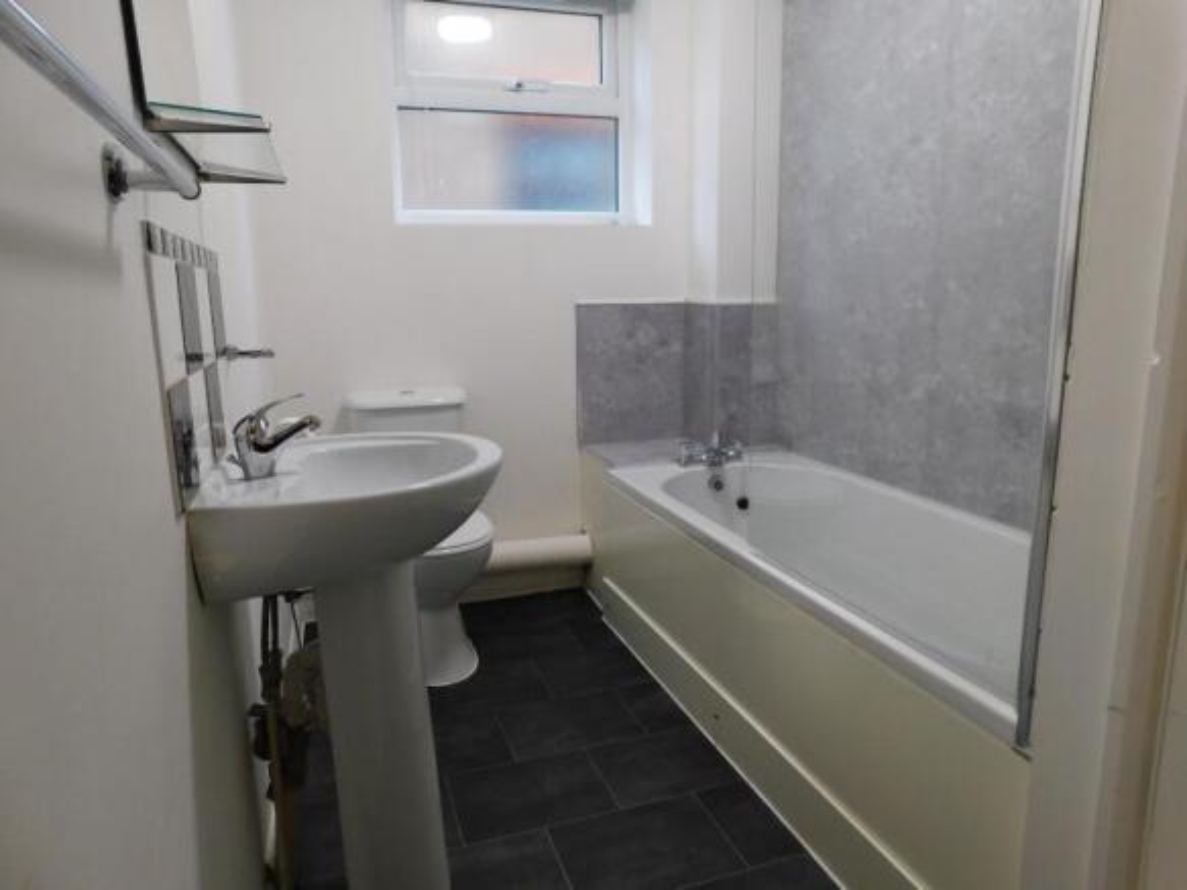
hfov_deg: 73.9
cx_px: 594
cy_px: 445
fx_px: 789
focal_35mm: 23
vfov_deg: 58.9
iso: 200
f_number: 3
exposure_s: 1/30
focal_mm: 4
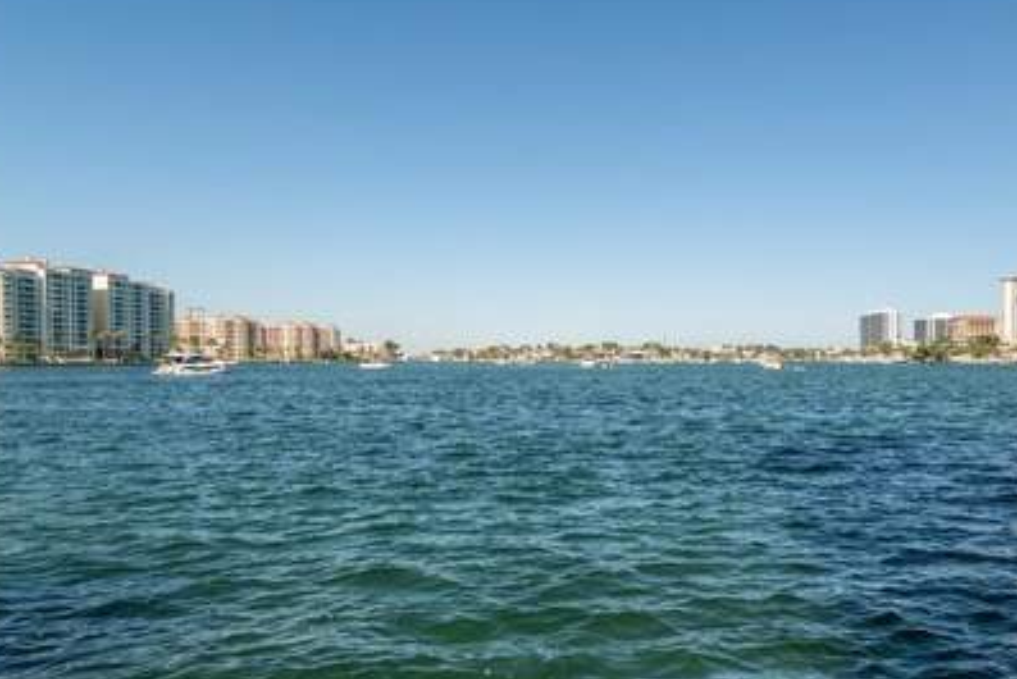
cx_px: 579
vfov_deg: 44.9
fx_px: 820
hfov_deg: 63.4
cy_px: 370
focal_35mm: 29
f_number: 11
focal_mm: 24
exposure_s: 1/400
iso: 100
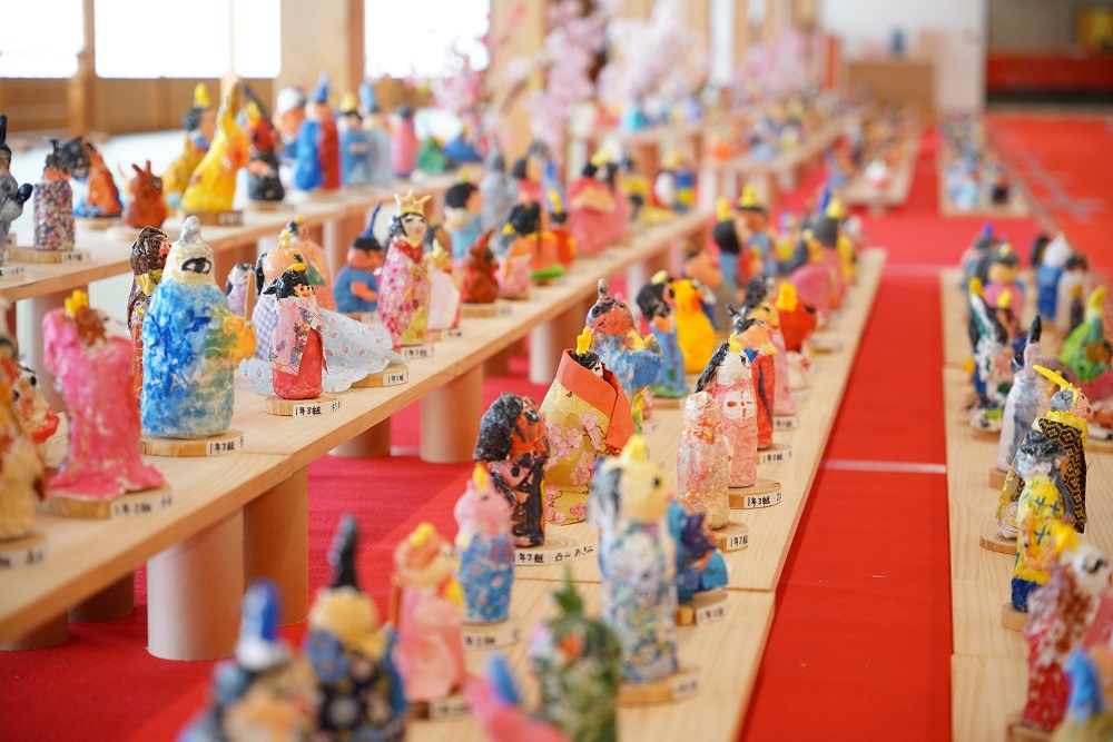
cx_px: 556
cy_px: 371
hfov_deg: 28.8
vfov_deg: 19.5
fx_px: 2164
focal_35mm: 70
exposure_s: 1/80
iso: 1250
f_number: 2.8
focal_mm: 70
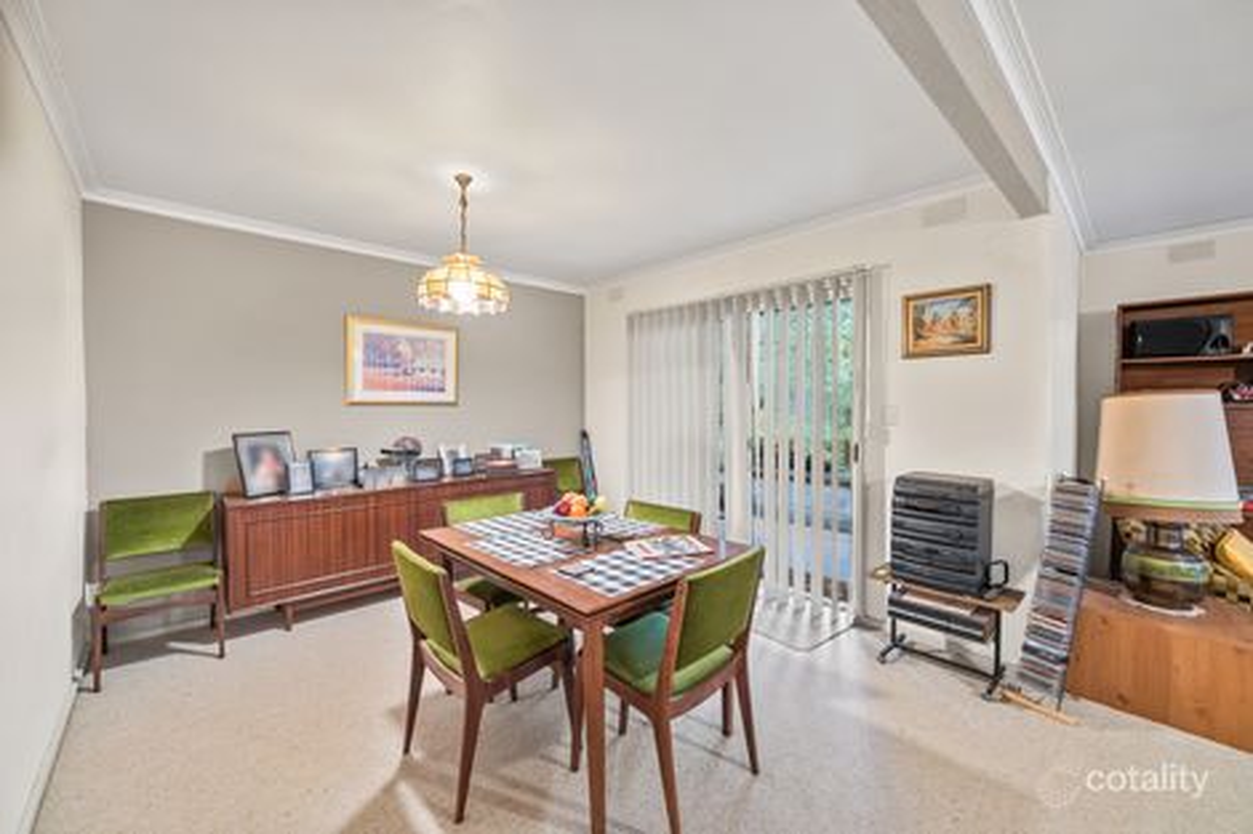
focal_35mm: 14
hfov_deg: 104.3
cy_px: 417
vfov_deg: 81.2
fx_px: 487
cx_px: 626
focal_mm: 14
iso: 400
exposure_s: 3.2
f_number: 8
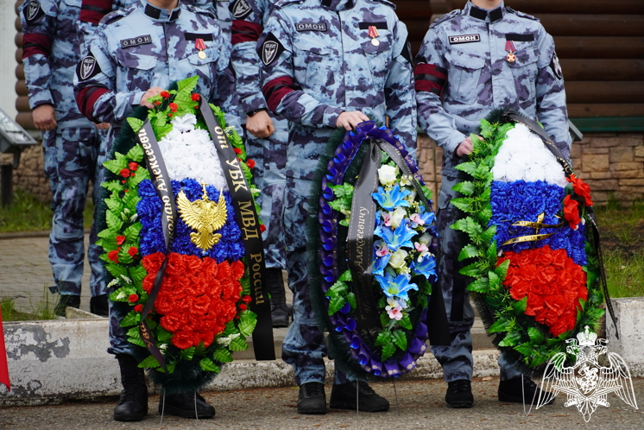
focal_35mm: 204
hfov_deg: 10.1
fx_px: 3642
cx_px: 323
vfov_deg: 6.8
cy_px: 215
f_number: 5.6
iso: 500
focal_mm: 135
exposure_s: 1/250
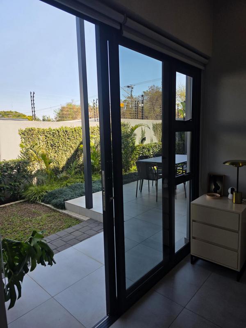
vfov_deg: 73.9
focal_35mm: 23
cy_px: 164
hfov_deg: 58.9
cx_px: 123
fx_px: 218
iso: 80
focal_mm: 6.3
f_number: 1.7
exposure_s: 1/1513
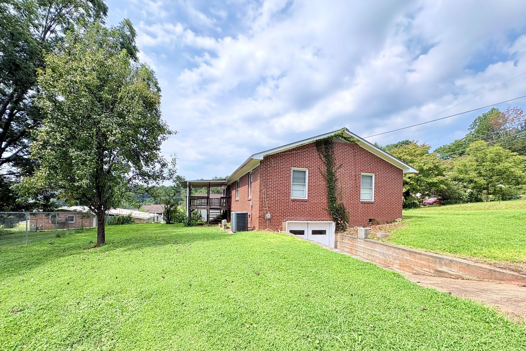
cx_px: 257
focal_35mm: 15
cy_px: 202
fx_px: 219
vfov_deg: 76.8
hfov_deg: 100.4
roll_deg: -0.8
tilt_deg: +0.9
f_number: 2.2
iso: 64
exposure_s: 1/756
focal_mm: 2.22
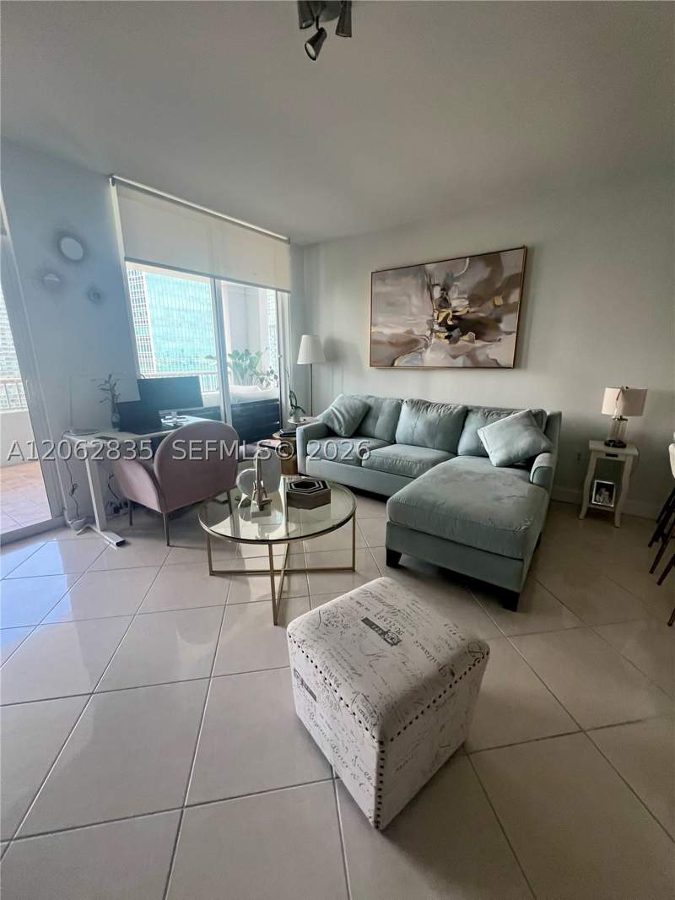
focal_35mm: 13
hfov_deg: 89.9
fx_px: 338
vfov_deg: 106.2
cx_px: 338
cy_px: 450
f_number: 1.8
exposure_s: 1/99
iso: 200
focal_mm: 1.57
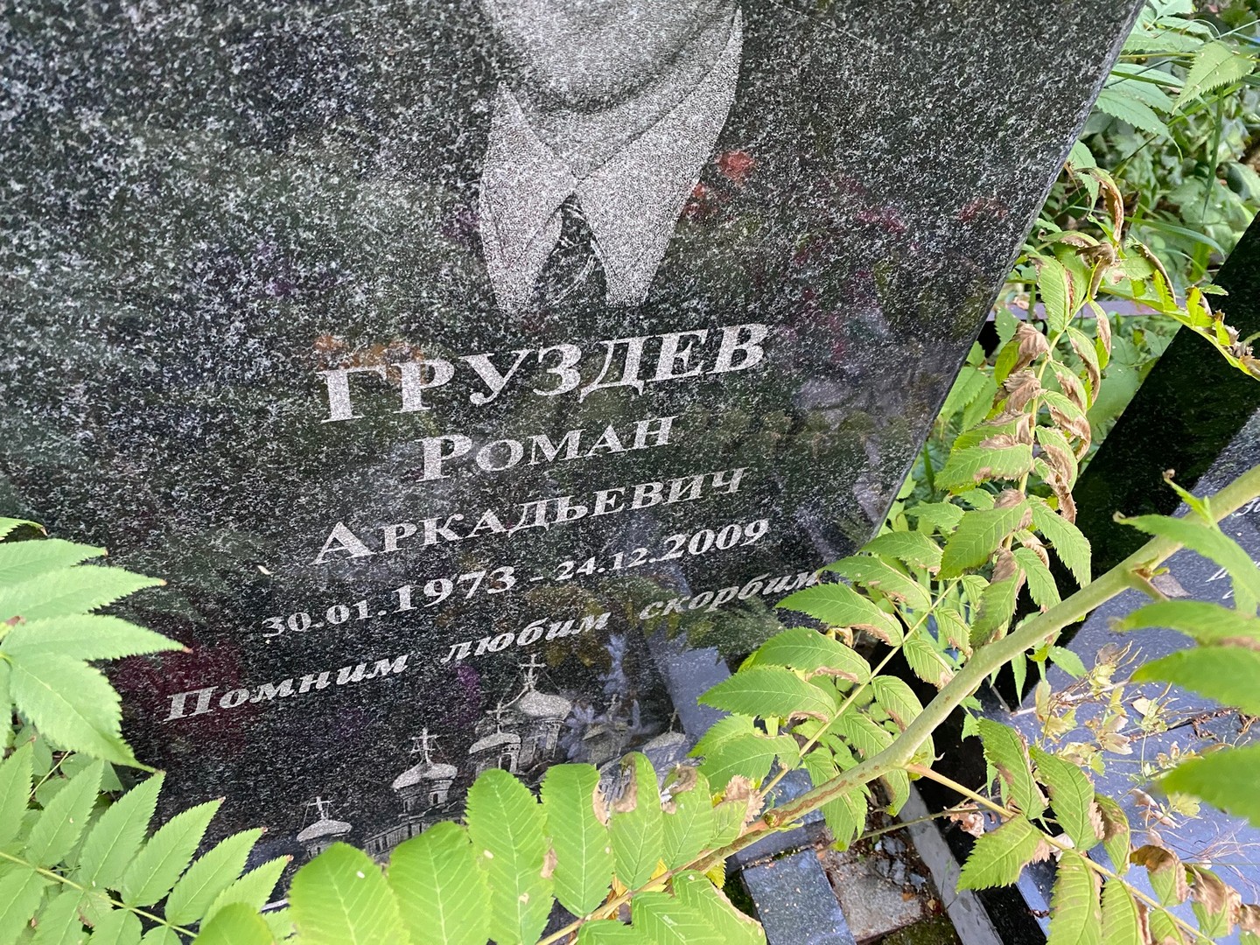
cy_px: 472
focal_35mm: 26
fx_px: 946
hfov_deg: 67.3
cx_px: 630
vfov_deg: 53.1
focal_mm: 4.25
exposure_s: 1/60
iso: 400
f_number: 1.8
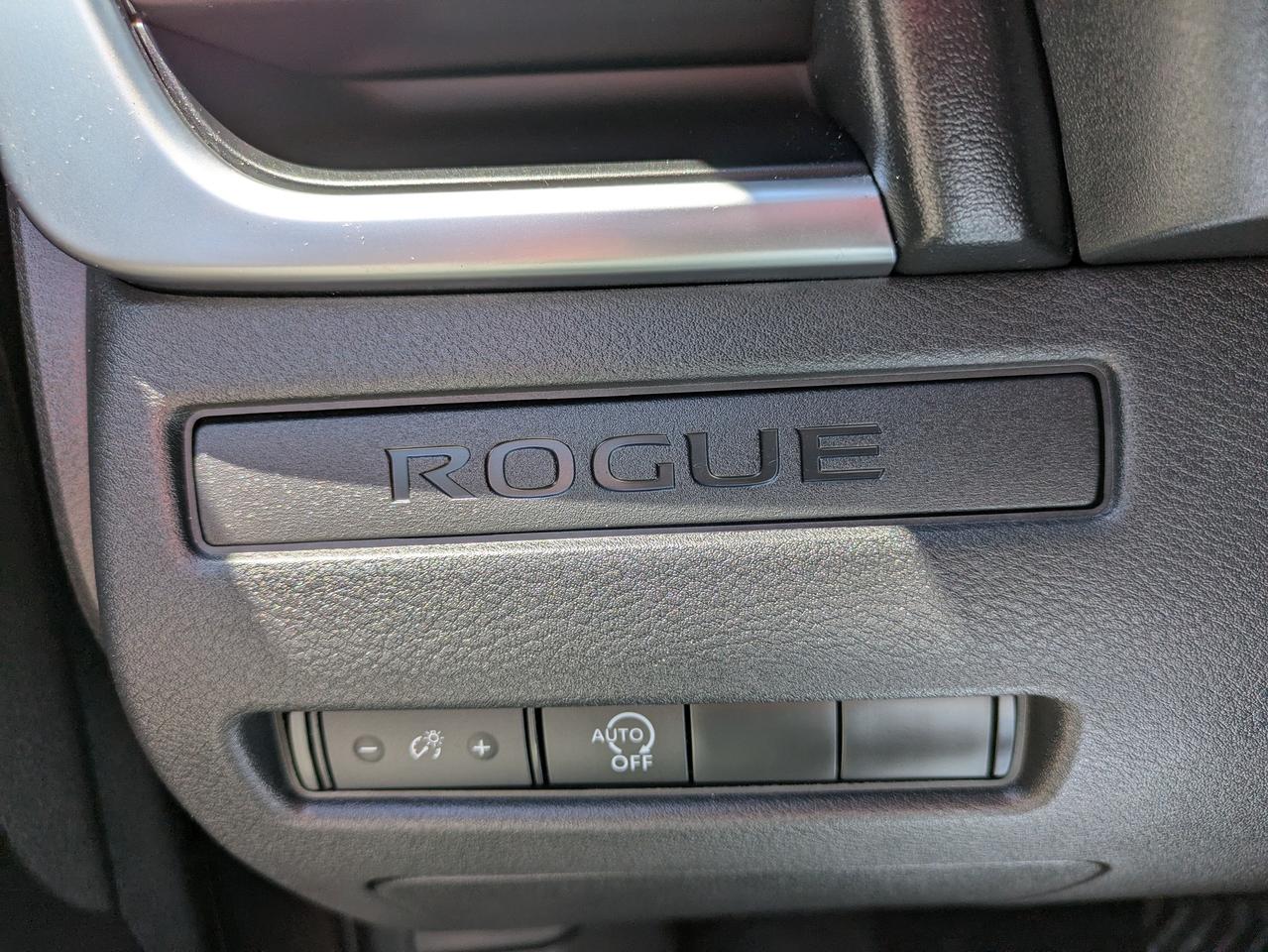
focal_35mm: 25
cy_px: 476
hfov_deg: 69.4
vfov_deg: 54.9
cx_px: 634
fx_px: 916
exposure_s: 1/474
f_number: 1.89
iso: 49
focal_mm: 5.43
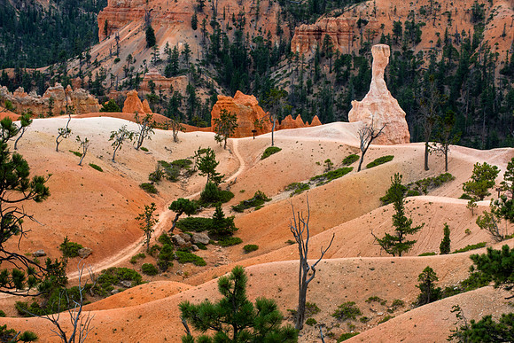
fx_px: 1657
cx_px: 257
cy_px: 172
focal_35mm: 116
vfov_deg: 11.8
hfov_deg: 17.6
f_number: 22
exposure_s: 1/3
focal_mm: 116
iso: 100
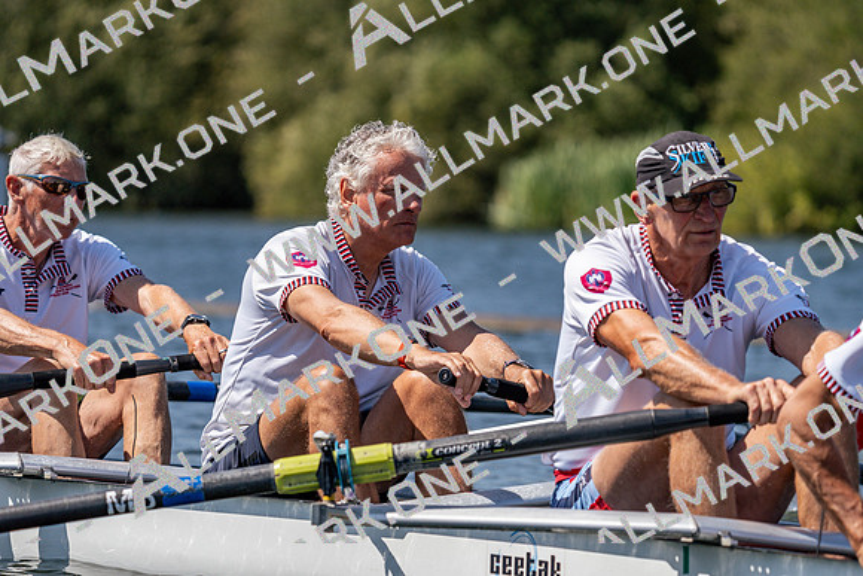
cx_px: 432
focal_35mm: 315
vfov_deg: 4.4
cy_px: 288
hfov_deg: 6.5
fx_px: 7553
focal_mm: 315
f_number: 6.3
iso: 200
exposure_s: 1/2000
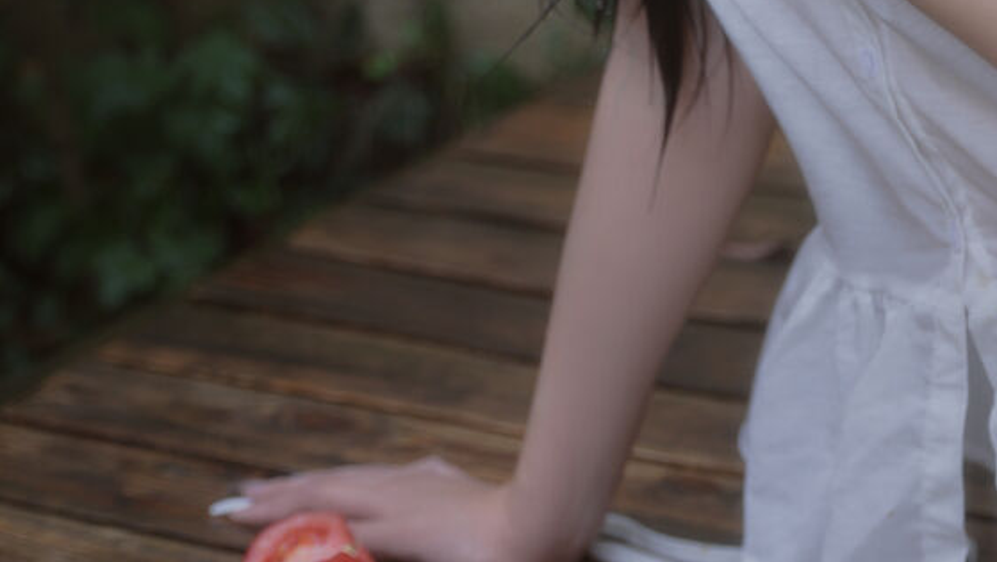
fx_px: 4814
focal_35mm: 182
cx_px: 1026
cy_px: -45
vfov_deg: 6.6
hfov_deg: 11.7
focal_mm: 55
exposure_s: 1/400
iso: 100
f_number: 2.8
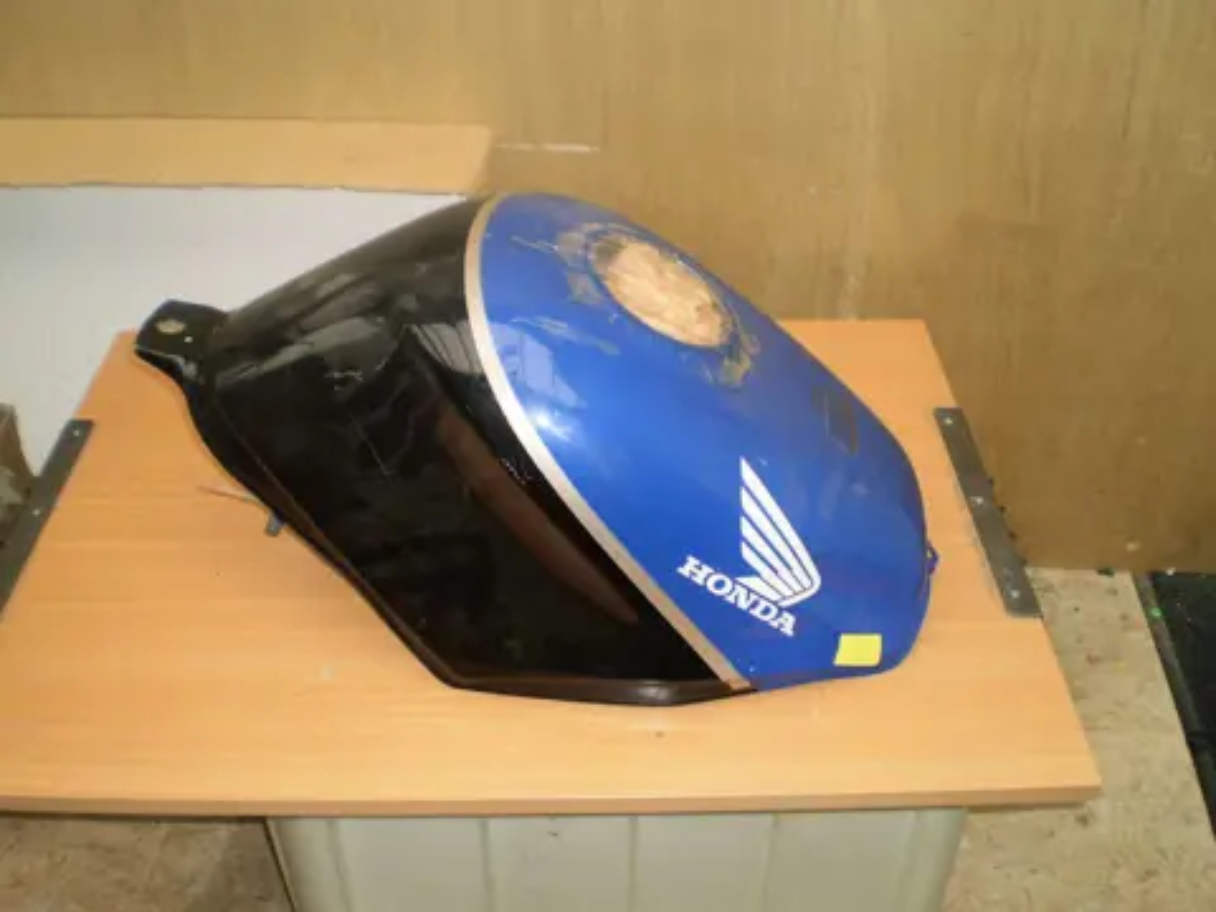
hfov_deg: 51.4
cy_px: 456
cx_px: 608
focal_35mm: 36
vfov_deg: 39.7
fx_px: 1265
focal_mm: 6.3
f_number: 3.1
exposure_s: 1/30
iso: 125
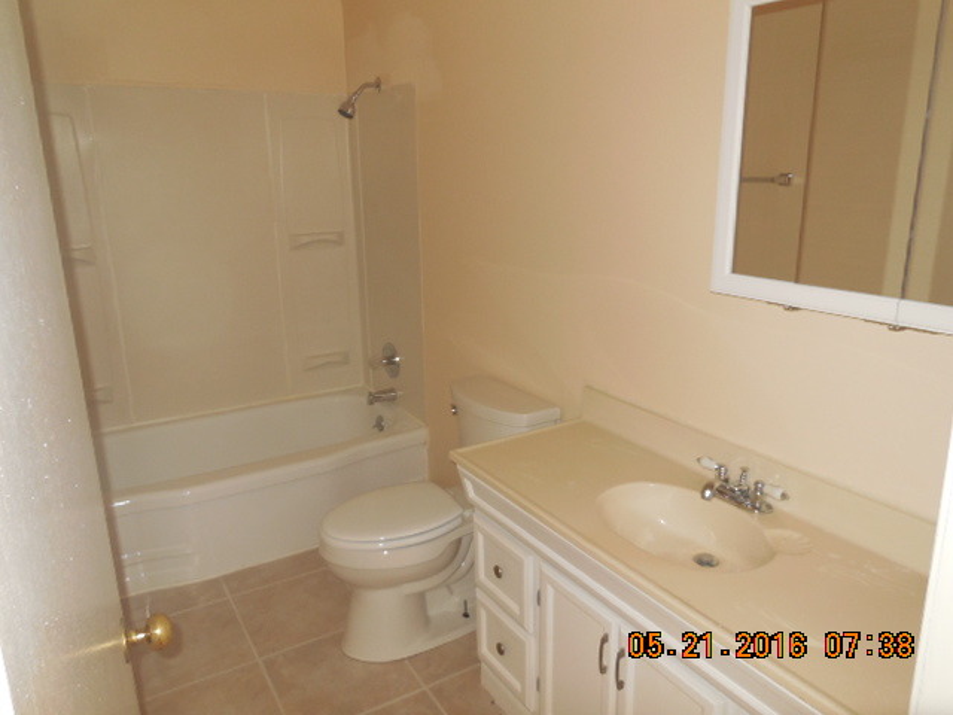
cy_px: 358
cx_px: 476
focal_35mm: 25
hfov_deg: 69.4
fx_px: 688
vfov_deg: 54.9
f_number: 3.1
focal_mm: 4.5
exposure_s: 1/25
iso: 200
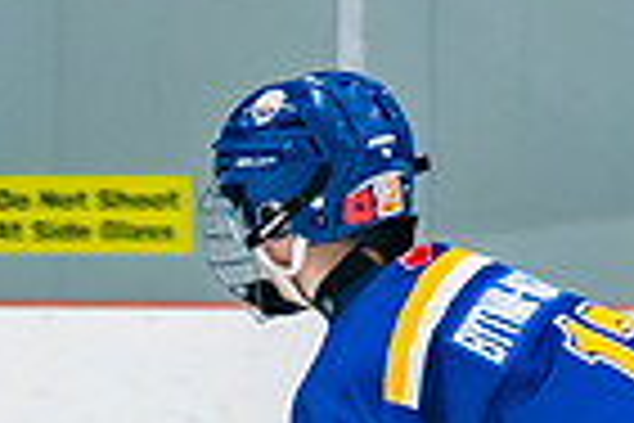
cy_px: 819
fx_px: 13014
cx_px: 388
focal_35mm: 739
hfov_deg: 2.8
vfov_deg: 1.9
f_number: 2.8
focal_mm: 95
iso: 1250
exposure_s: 1/640
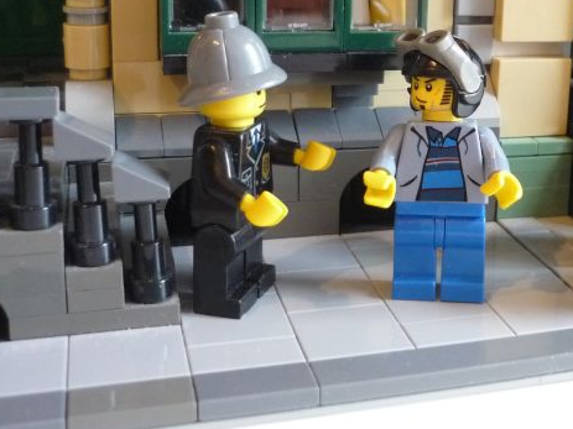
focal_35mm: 57
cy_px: 119
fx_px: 943
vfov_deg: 25.4
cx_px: 460
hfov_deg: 32.8
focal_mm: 5.5
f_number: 2.8
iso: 400
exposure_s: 1/15
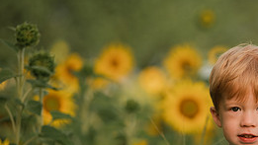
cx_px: 247
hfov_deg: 5.8
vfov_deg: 3.3
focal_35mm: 373
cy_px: 173
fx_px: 2553
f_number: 2.8
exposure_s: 1/400
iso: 100
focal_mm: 160
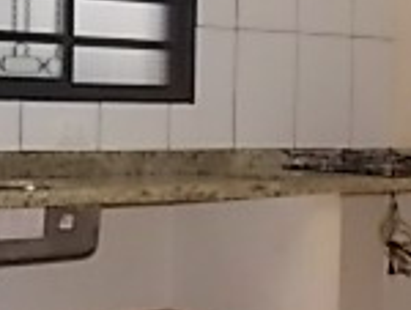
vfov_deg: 15.1
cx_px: -77
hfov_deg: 18.9
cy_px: 132
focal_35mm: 98
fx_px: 1165
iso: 200
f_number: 3.1
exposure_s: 1/30
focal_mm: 4
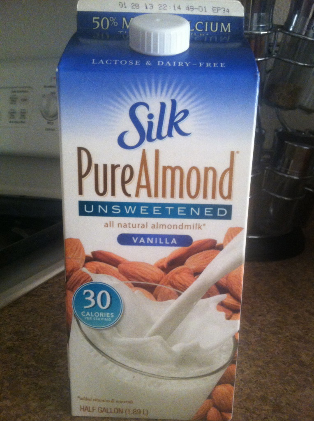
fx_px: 425
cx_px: 157
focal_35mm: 35
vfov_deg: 52.7
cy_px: 210
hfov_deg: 40.6
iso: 320
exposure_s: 1/15
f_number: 2.8
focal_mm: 3.85
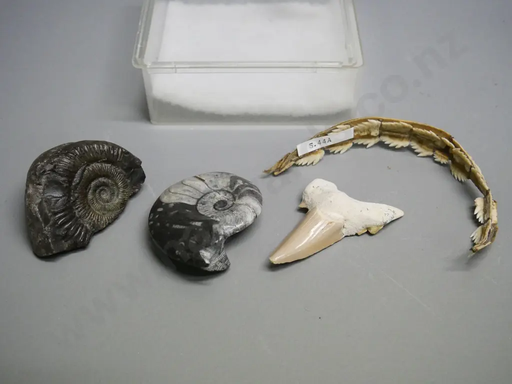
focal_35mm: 46
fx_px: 680
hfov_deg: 41.2
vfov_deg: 31.5
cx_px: 256
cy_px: 192
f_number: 5
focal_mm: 23
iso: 3200
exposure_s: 1/250
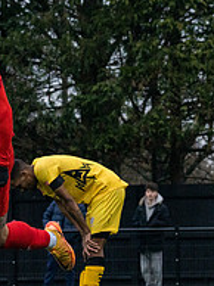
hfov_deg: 3.1
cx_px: 224
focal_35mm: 483
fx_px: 3990
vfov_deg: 4.1
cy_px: 74
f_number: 8
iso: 2000
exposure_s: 1/1250
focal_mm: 135
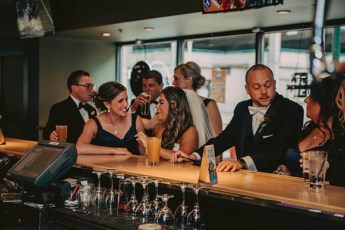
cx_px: 172
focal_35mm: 66
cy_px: 115
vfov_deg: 20.6
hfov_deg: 30.5
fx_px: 633
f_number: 3.2
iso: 1250
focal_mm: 66
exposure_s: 1/125
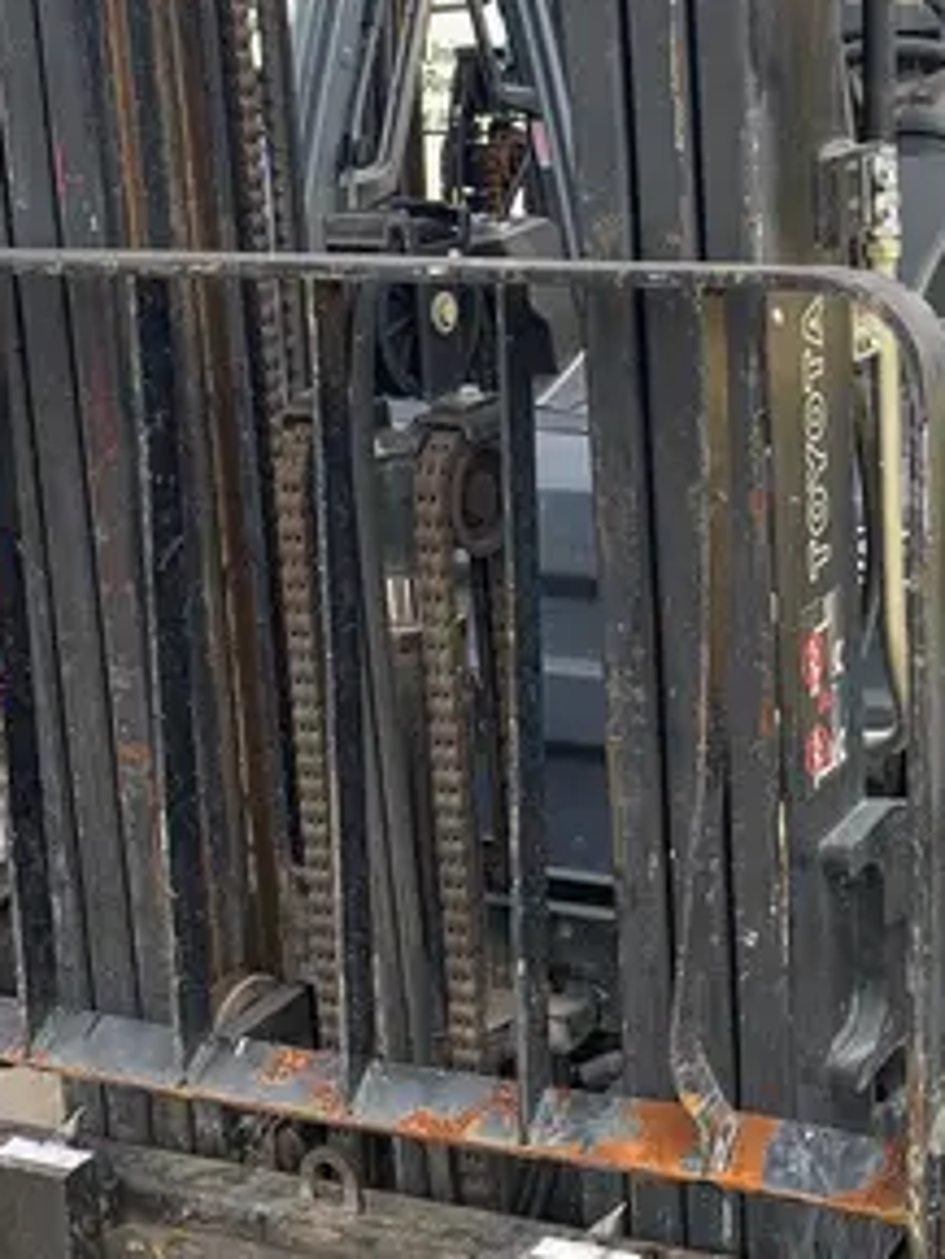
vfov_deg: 29.3
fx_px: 2401
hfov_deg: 21.8
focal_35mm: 66
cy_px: 486
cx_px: 827
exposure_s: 1/284
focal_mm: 4.25
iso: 25
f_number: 1.8
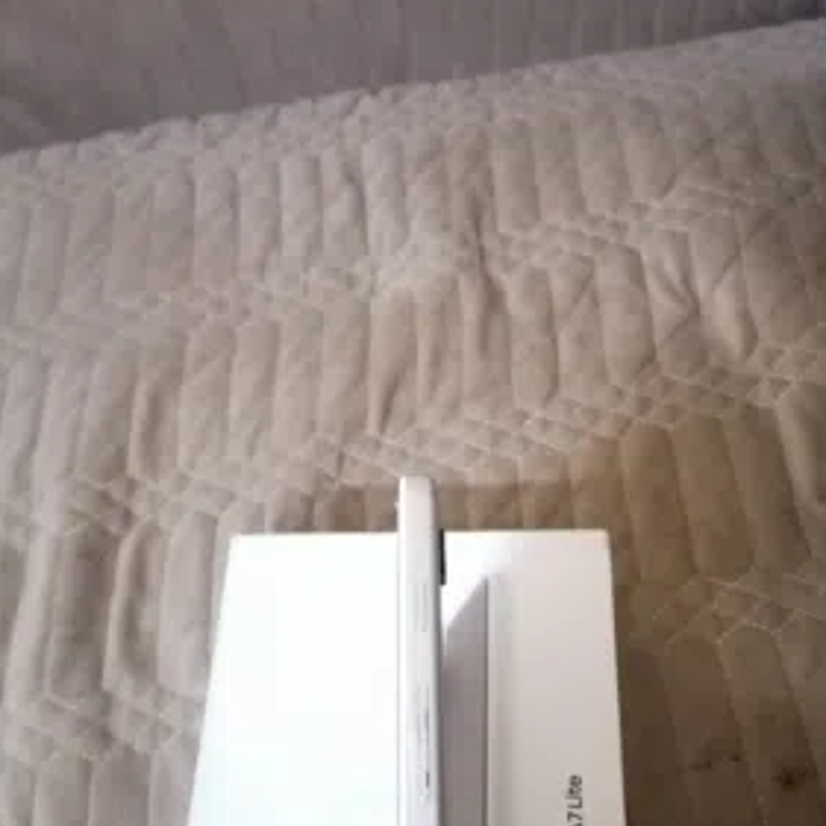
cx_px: 435
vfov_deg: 47.7
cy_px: 550
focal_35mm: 34
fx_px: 918
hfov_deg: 48.4
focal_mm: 5.3
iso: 1250
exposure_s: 1/25
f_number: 1.8
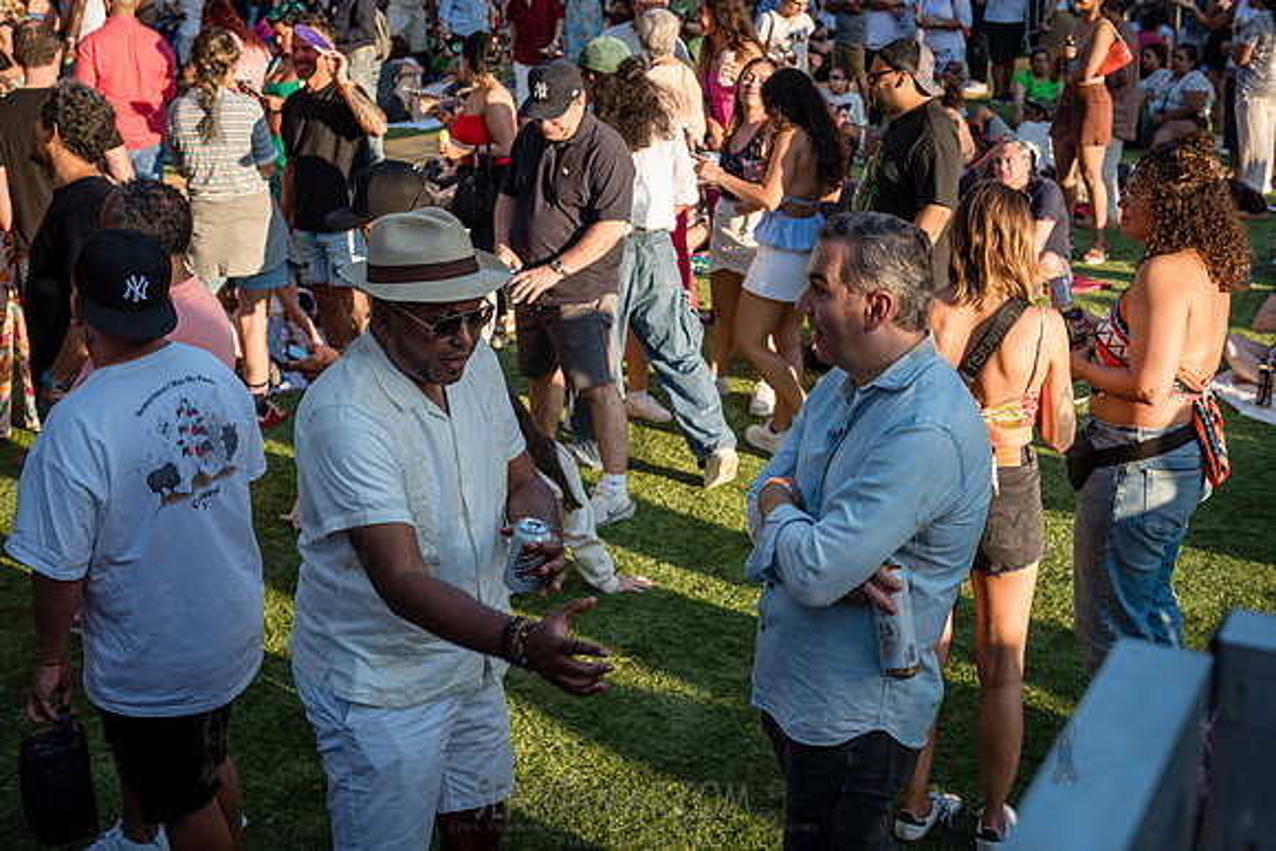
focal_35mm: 48
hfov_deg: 41.1
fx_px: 1702
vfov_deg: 28.1
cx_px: 638
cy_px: 426
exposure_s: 1/500
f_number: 5
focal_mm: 48
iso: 500
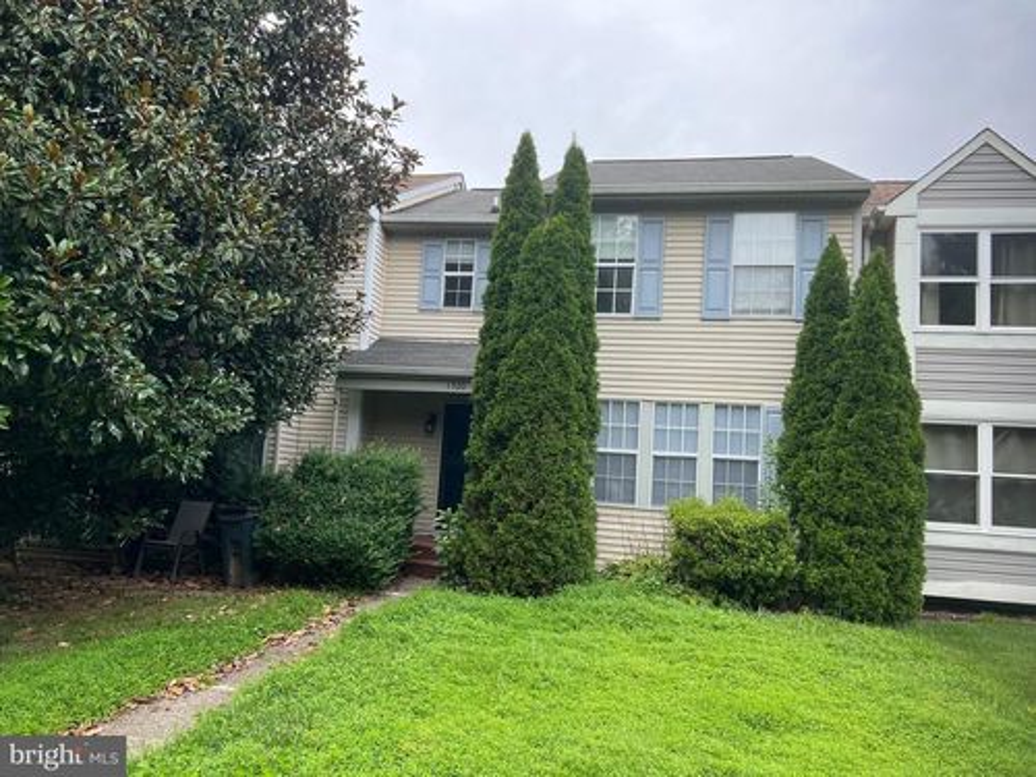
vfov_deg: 53.1
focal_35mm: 26
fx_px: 778
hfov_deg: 67.3
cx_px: 518
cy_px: 388
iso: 50
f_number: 1.5
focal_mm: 5.7
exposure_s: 1/1183
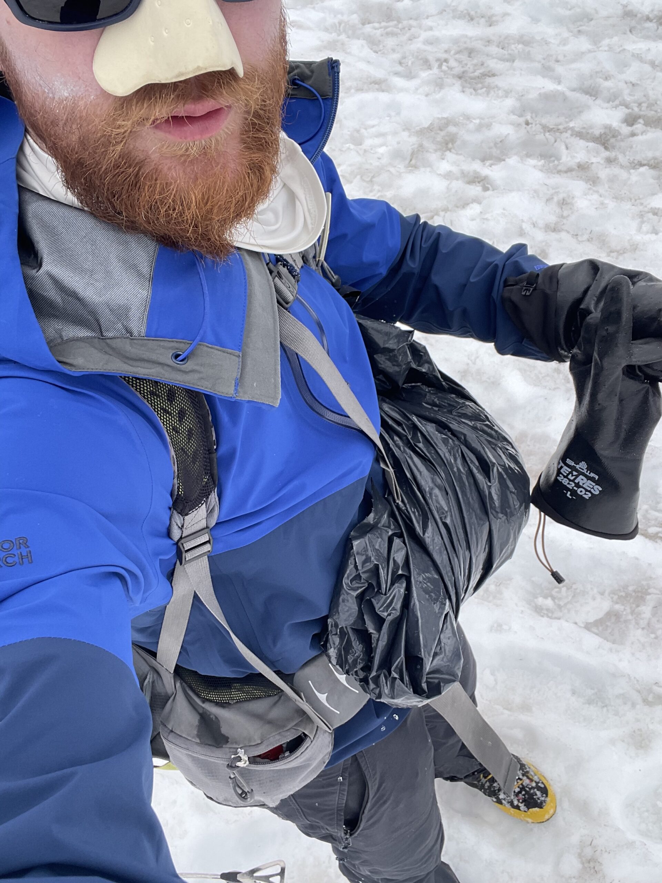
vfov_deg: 60.0
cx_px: 331
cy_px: 442
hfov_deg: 46.8
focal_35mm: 30
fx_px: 765
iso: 25
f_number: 2.2
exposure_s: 1/931
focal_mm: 2.71
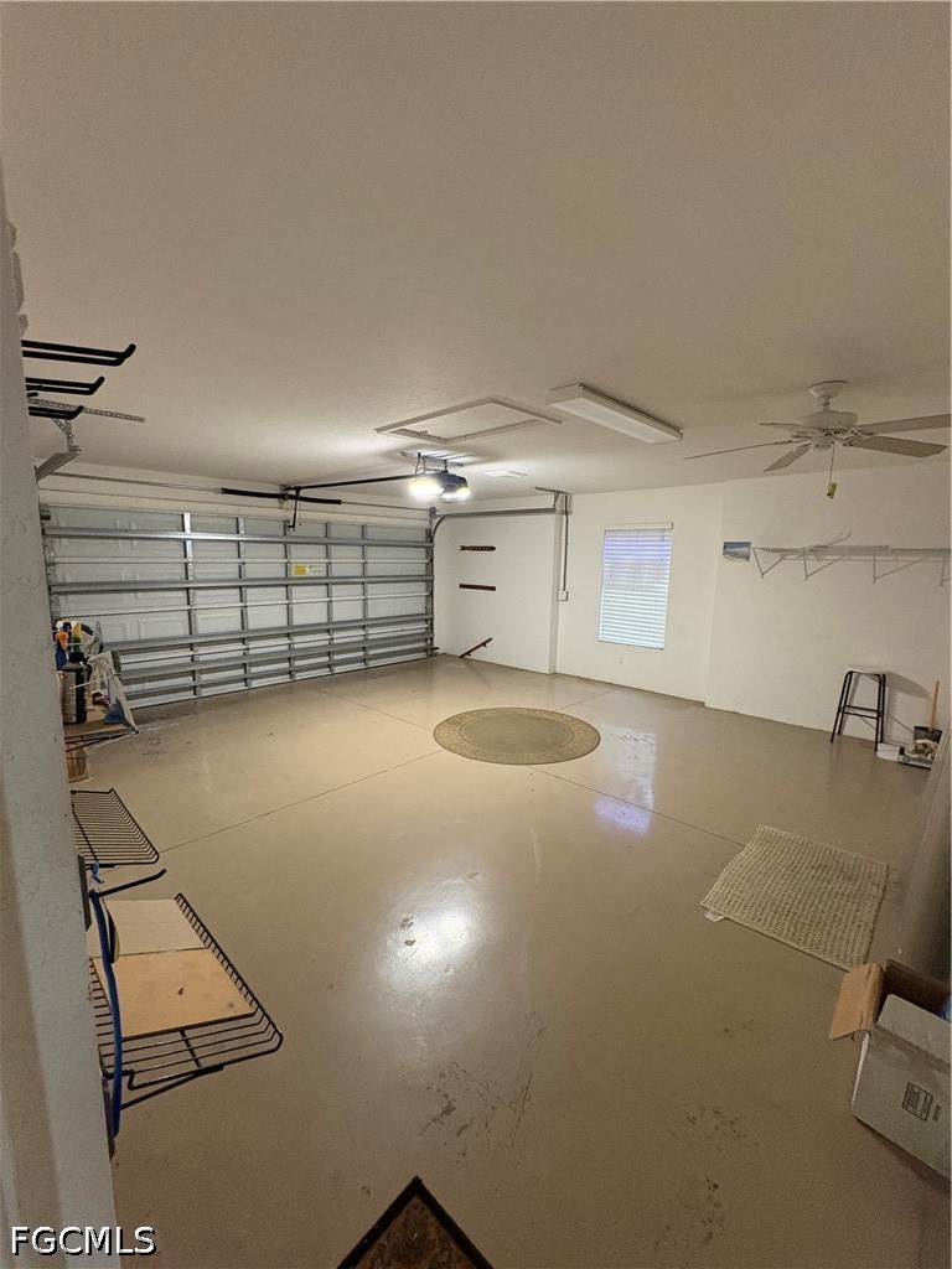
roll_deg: -1.6
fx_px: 513
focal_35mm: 14
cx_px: 476
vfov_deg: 102.1
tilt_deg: -8.0
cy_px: 634
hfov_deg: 85.7
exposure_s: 1/60
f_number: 2.2
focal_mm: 2.22
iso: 500
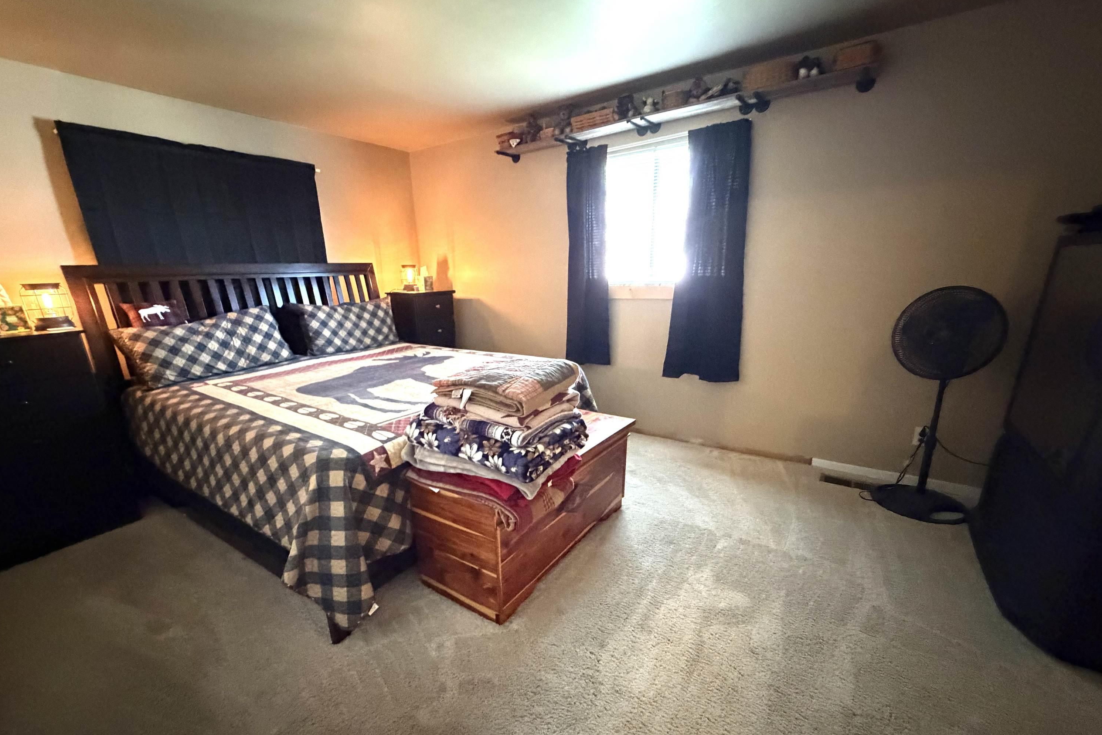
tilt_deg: -16.1
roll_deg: +1.7
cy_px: 404
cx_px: 536
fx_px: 459
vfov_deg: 77.1
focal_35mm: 15
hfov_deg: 100.4
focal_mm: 2.22
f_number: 2.2
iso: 1600
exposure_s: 1/40
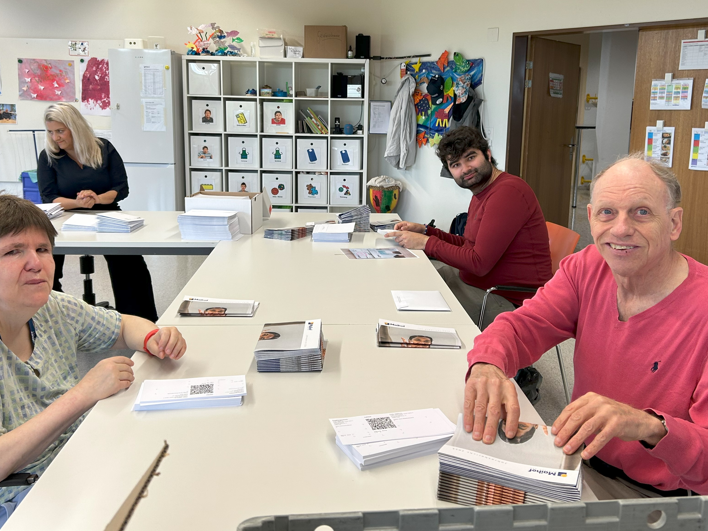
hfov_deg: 54.0
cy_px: 222
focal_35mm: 34
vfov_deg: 41.7
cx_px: 355
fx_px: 695
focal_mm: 5.7
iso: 80
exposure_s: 1/100
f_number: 1.5
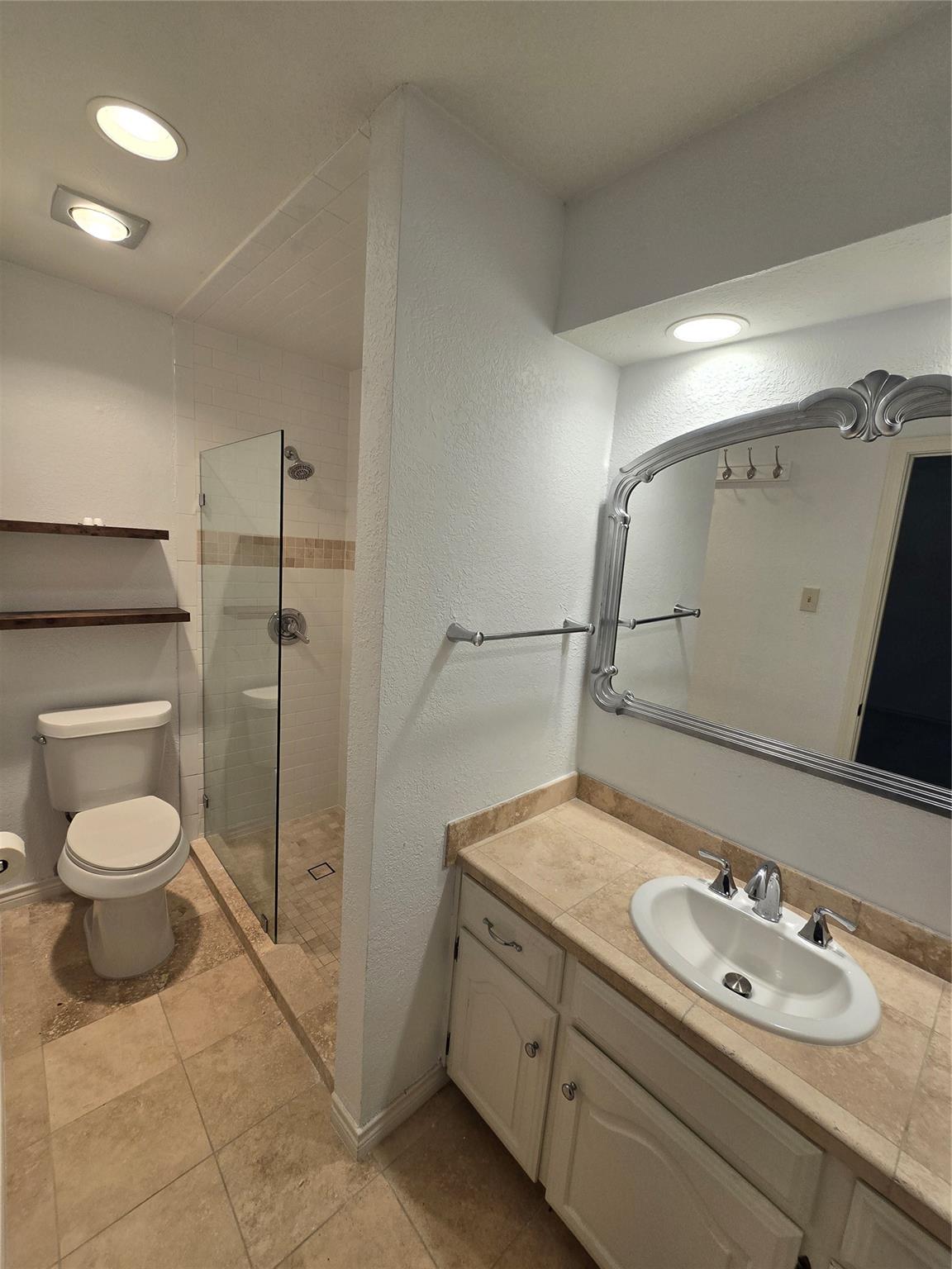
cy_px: 634
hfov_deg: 89.9
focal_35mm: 13
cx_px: 476
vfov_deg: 106.2
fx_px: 477
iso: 64
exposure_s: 1/120
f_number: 2.2
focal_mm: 2.2
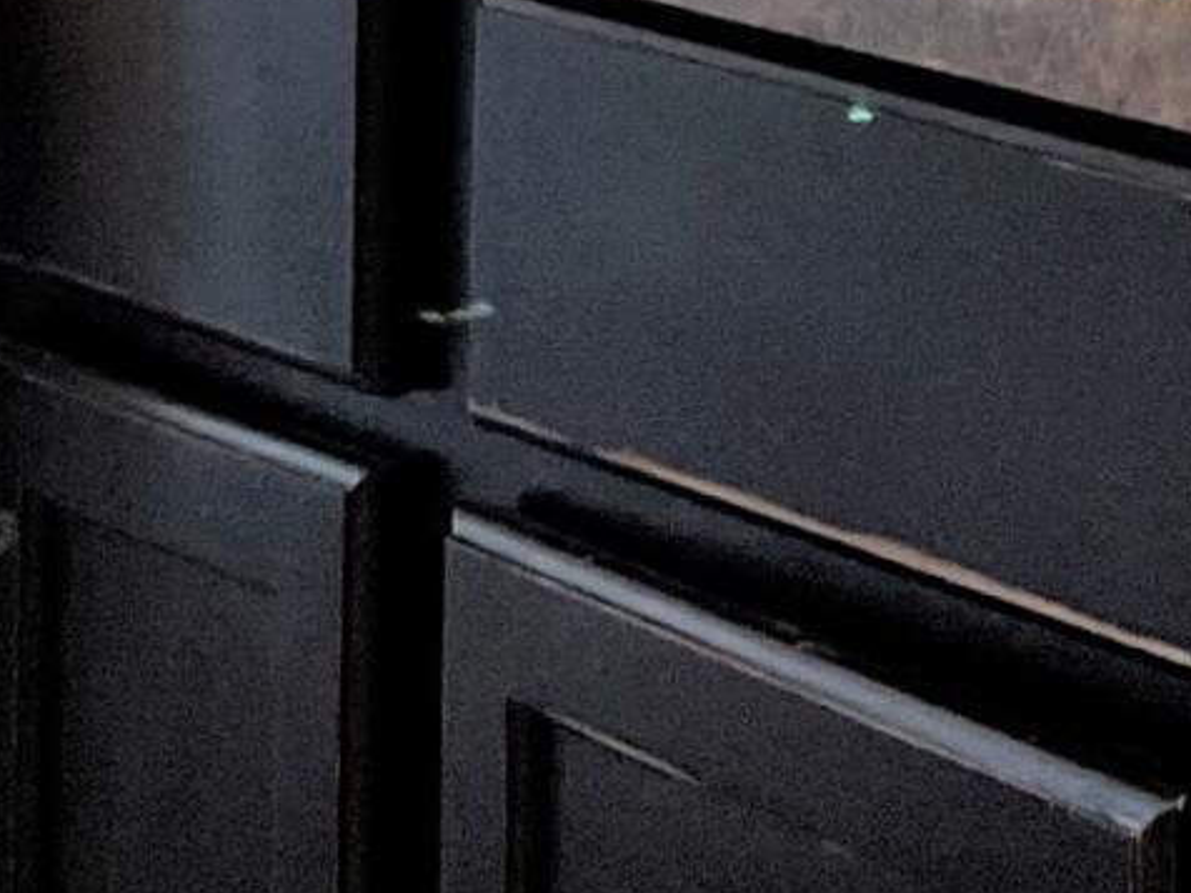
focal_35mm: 164
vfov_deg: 7.9
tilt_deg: +6.5
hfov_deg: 11.9
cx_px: 1231
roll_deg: +2.8
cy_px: -1747
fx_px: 5643
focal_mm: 4.2
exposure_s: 1/120
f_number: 1.6
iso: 80
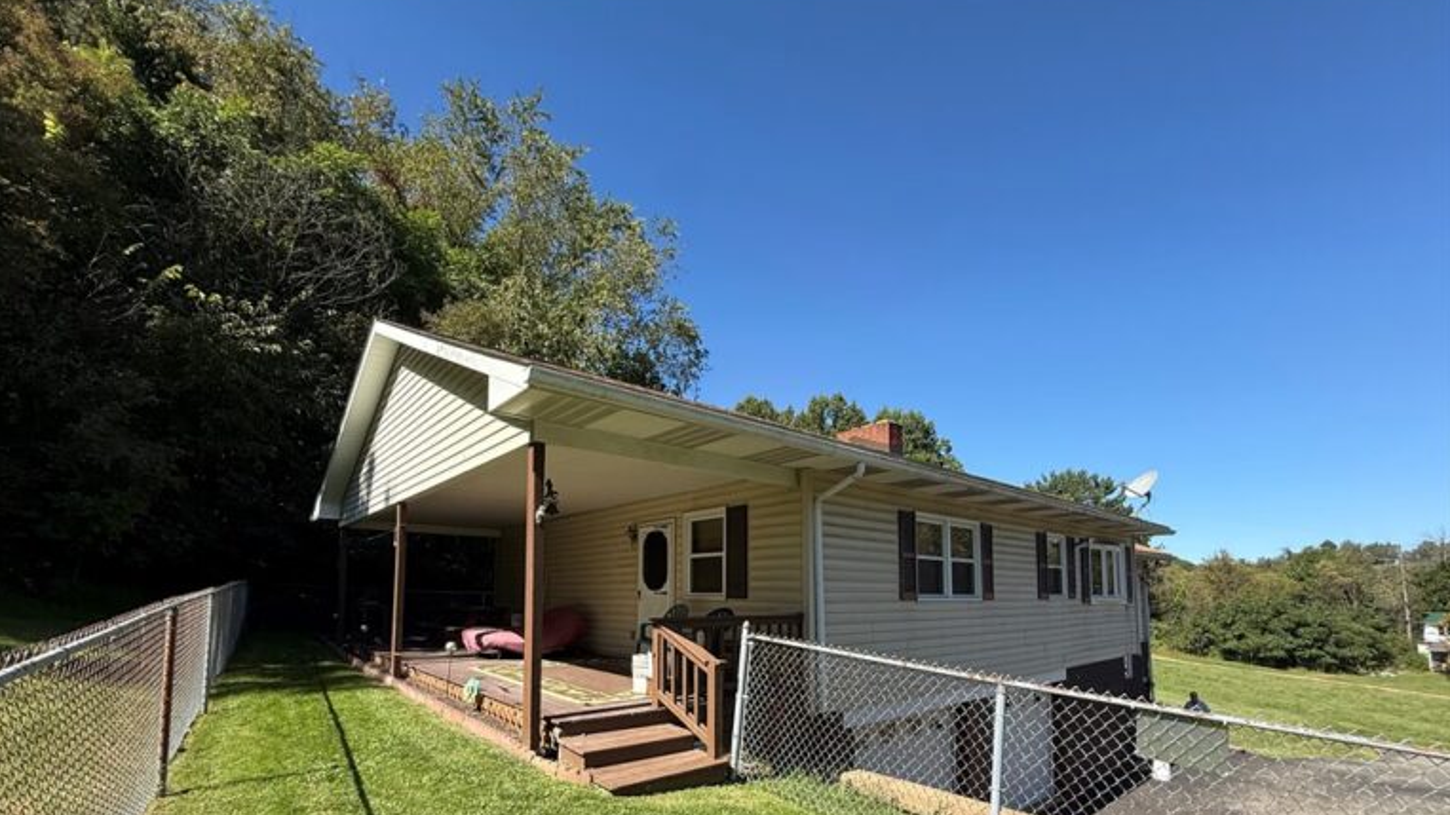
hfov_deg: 99.3
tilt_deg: +4.7
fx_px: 615
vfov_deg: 65.3
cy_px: 545
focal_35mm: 16
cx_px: 694
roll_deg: -0.8
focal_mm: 2.22
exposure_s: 1/914
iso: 50
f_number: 2.2
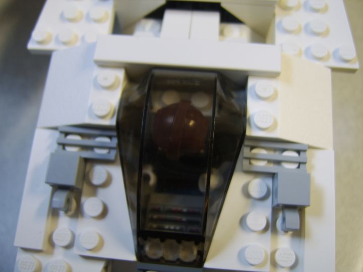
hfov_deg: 58.4
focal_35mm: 31
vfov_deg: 45.4
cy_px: 136
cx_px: 182
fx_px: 325
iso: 71
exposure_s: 1/15
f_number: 2.7
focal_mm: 8.13
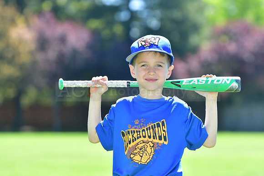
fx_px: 1705
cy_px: 88
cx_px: 132
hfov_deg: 8.9
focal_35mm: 232
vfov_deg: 5.9
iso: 400
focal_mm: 155
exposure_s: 1/1000
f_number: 4.5
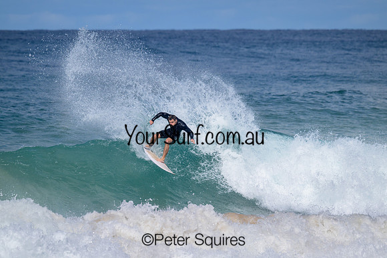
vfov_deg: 2.6
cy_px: 129
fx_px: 5737
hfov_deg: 3.9
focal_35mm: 534
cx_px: 194
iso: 360
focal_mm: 520
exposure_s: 1/2000
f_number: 10
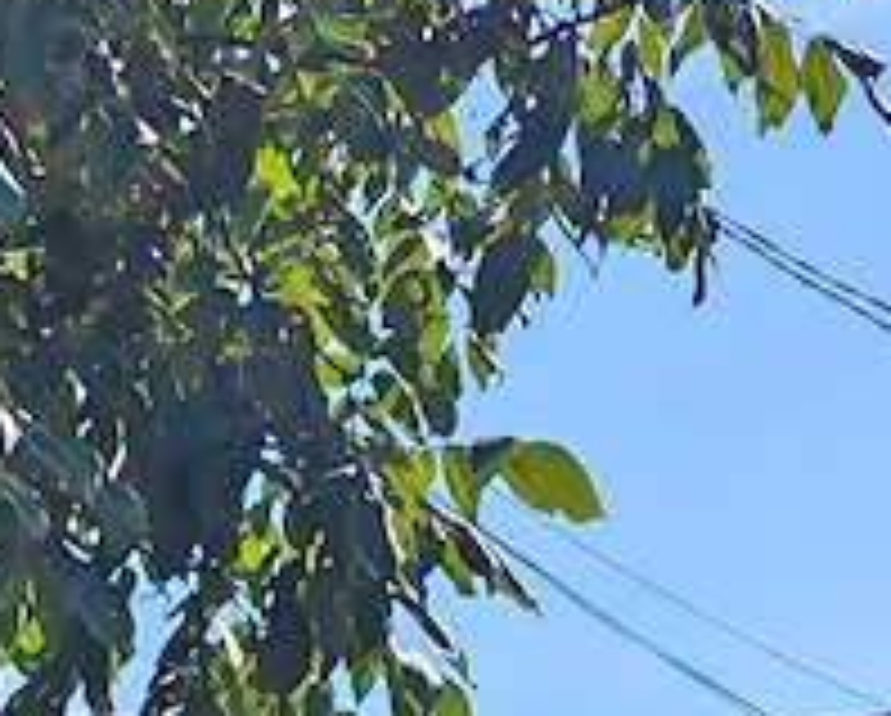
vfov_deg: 7.3
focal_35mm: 164
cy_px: 2720
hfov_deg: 11.6
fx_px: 4331
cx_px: -9
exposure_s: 1/2300
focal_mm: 5.3
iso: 50
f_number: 1.9
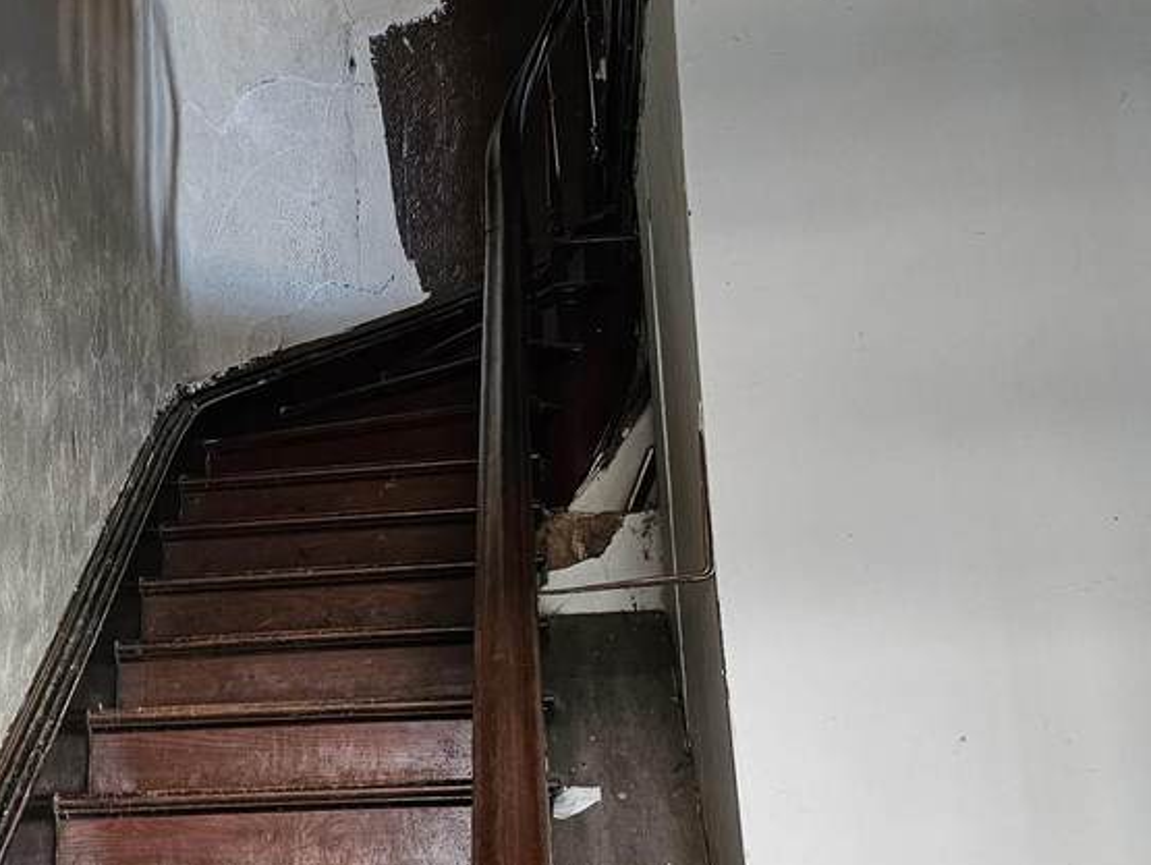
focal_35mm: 53
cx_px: 222
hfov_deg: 35.0
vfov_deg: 27.5
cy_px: 481
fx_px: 1763
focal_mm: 6.3
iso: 800
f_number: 1.7
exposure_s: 1/60
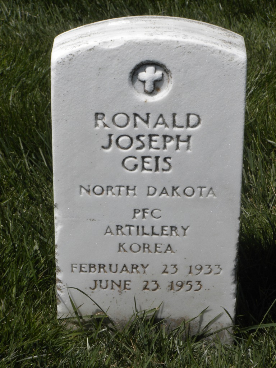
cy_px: 184
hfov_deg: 12.5
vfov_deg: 16.6
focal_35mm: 119
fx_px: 1265
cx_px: 138
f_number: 14
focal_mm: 21
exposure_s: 1/140
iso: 64
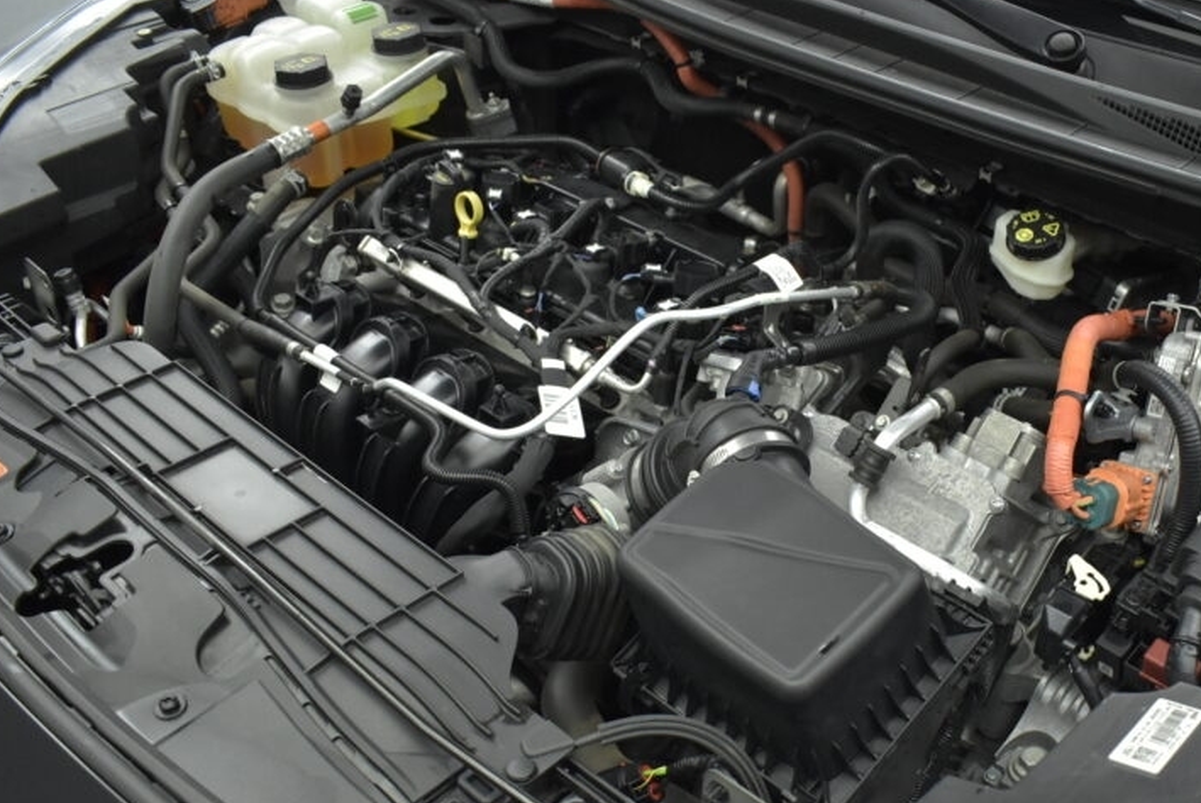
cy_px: 520
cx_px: 789
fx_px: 1302
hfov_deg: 48.8
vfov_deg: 34.0
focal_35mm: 39
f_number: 3.5
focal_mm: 18
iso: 1600
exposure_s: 1/80
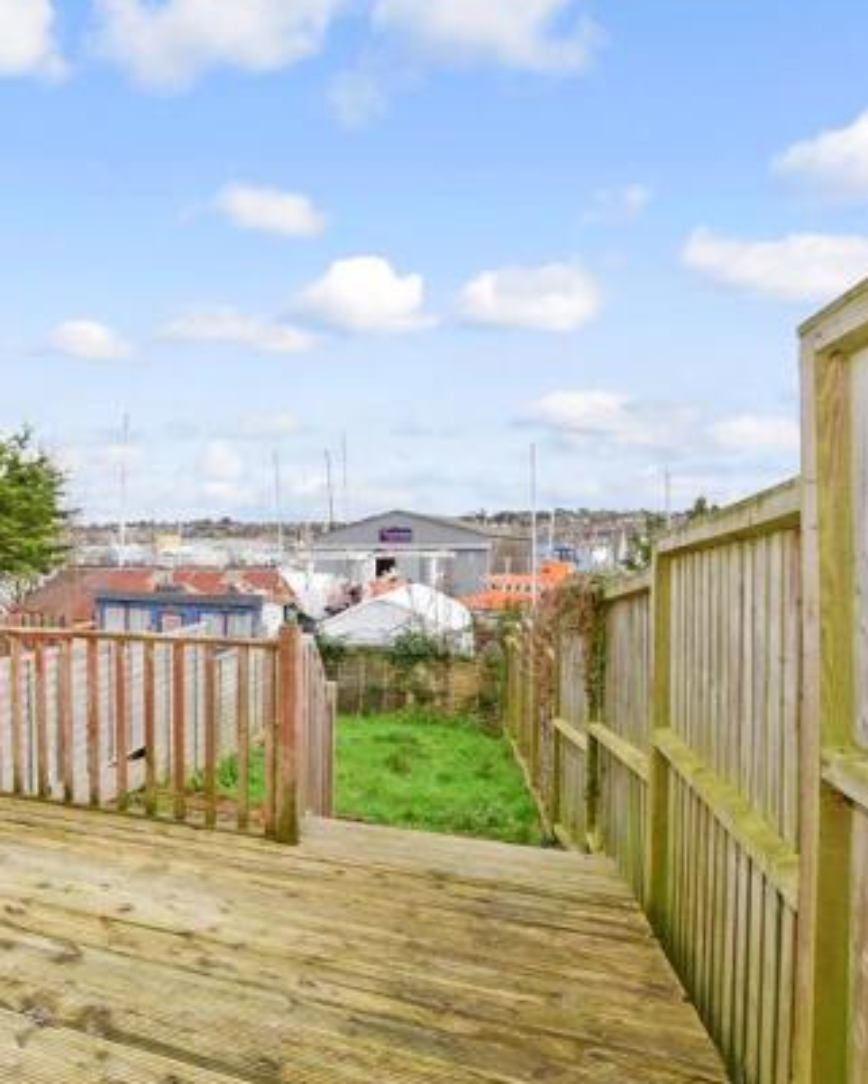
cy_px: 558
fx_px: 738
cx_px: 87
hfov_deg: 53.3
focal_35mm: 23
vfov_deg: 72.6
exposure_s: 1/200
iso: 640
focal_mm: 10
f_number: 18
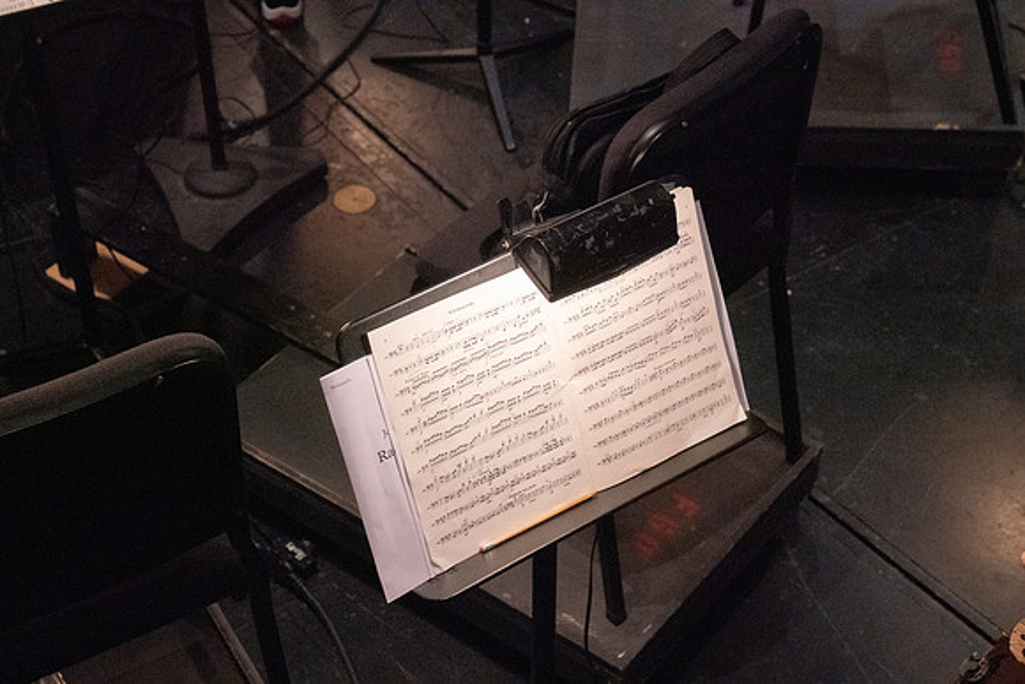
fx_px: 1993
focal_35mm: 70
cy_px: 342
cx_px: 512
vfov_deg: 19.5
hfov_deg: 28.8
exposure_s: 1/320
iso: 12800
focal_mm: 70
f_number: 7.1
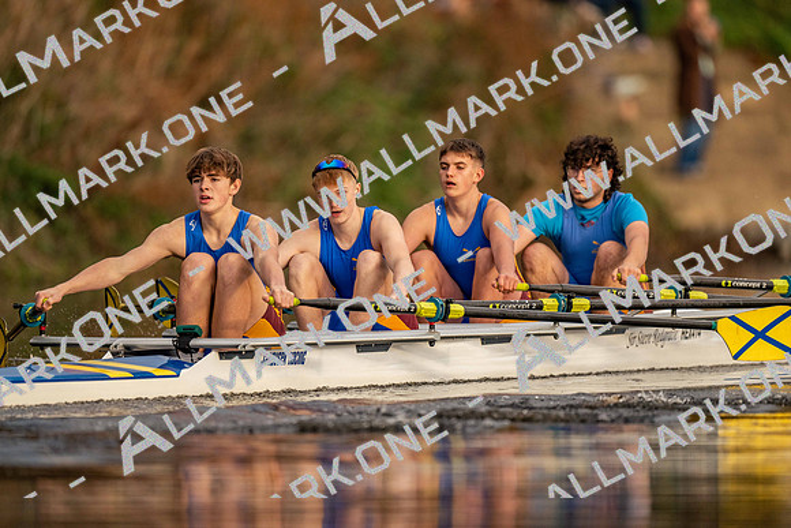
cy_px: 264
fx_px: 13186
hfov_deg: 3.4
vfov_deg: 2.3
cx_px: 396
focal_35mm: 600
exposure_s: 1/2500
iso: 1400
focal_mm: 600
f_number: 4
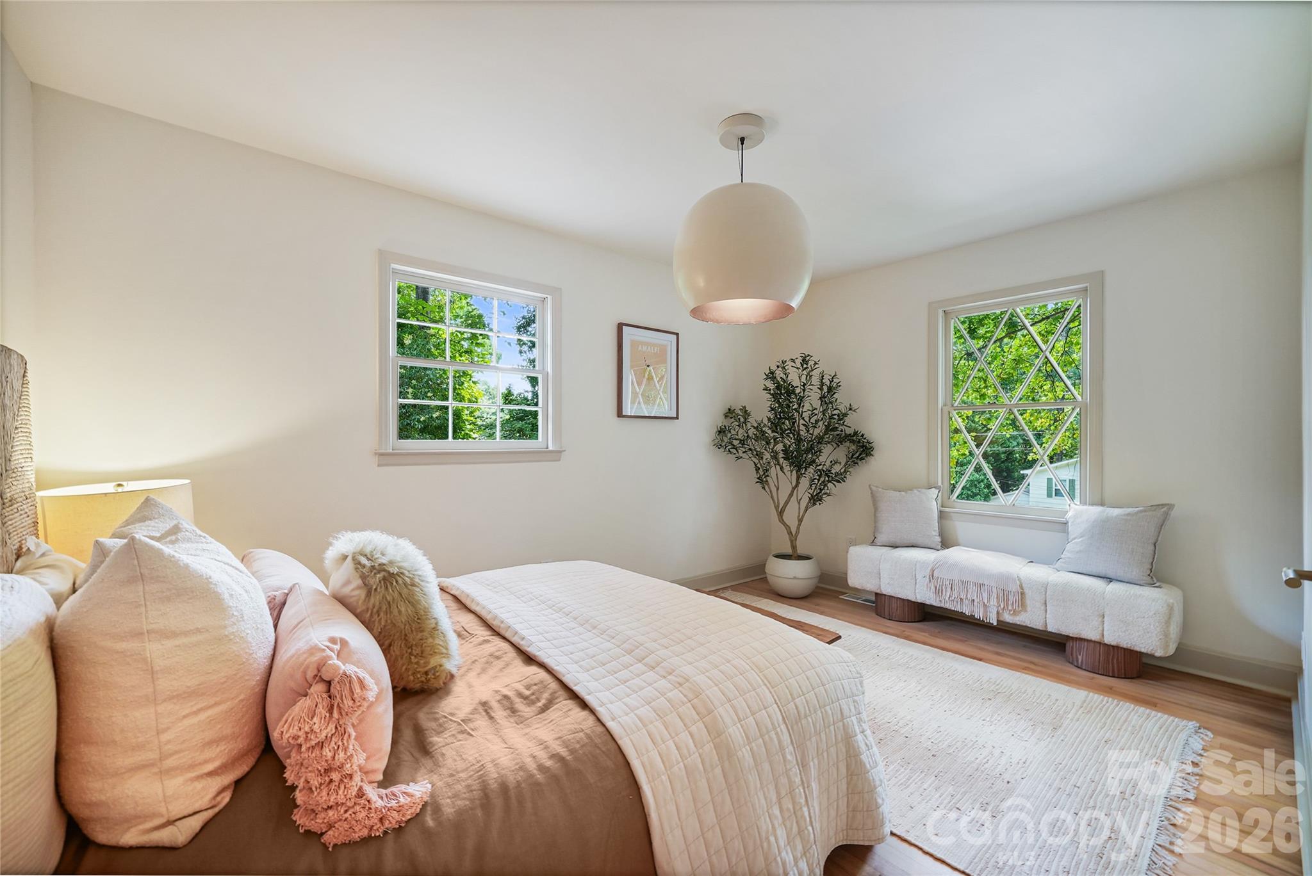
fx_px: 510
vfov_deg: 81.3
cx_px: 656
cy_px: 438
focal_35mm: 14
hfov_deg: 104.2
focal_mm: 14
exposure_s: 1/1.25
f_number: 10
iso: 100
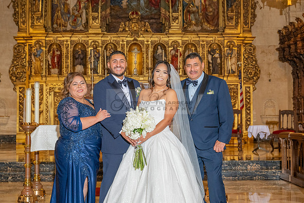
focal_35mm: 53
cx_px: 152
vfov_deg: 25.5
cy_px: 102
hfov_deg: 37.5
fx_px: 448
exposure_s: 1/200
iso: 2000
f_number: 6.3
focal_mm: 53
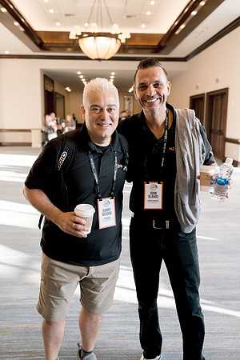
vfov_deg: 54.4
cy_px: 180
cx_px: 120
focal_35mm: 35
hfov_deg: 37.9
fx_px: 350
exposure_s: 1/100
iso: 500
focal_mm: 35
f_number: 3.2
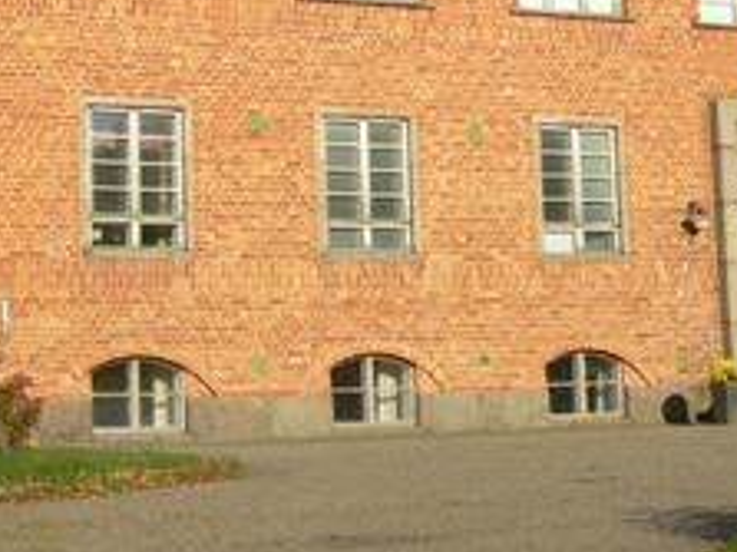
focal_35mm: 109
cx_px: 568
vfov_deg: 13.3
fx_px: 2319
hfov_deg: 17.9
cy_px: -53
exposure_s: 1/508
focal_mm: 7.8
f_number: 4.8
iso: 50
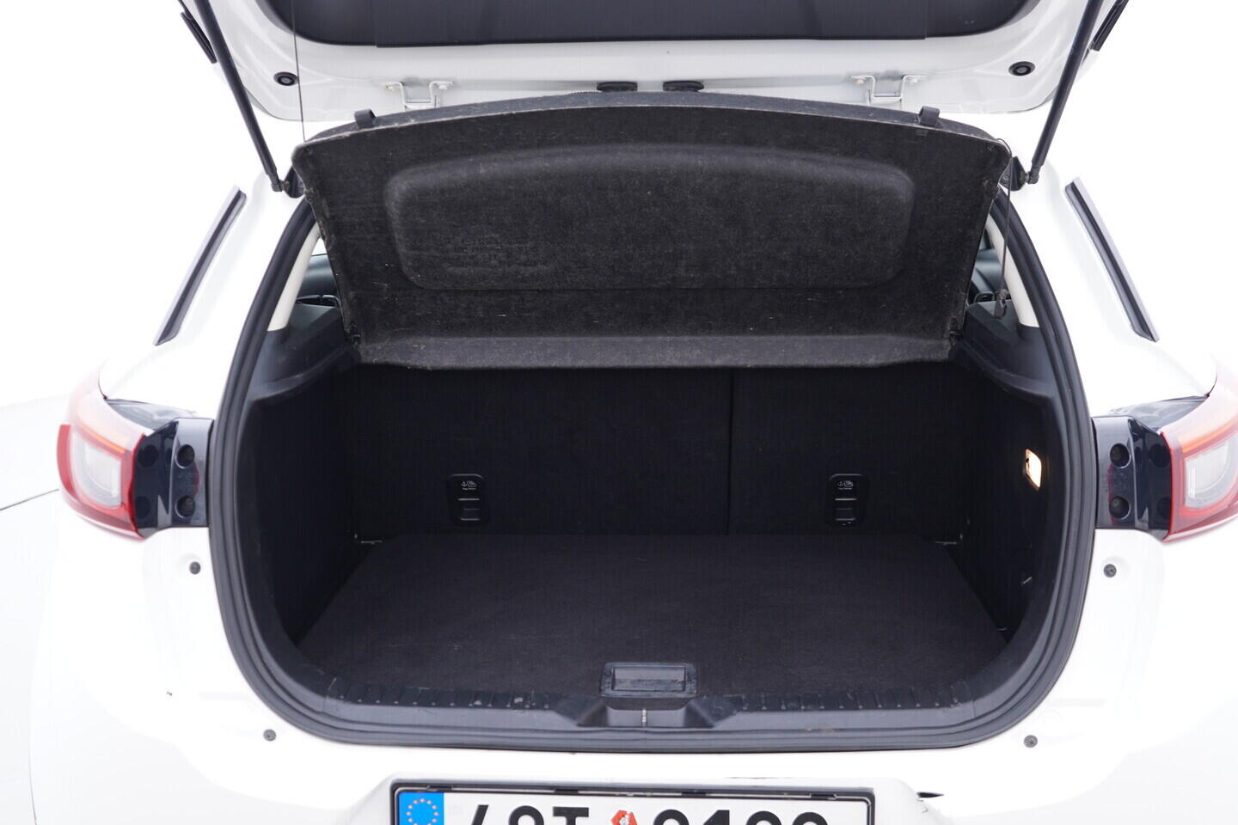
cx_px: 619
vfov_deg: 36.9
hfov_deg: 53.1
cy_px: 412
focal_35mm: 36
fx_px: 1238
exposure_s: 1/40
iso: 200
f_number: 2.8
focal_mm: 24
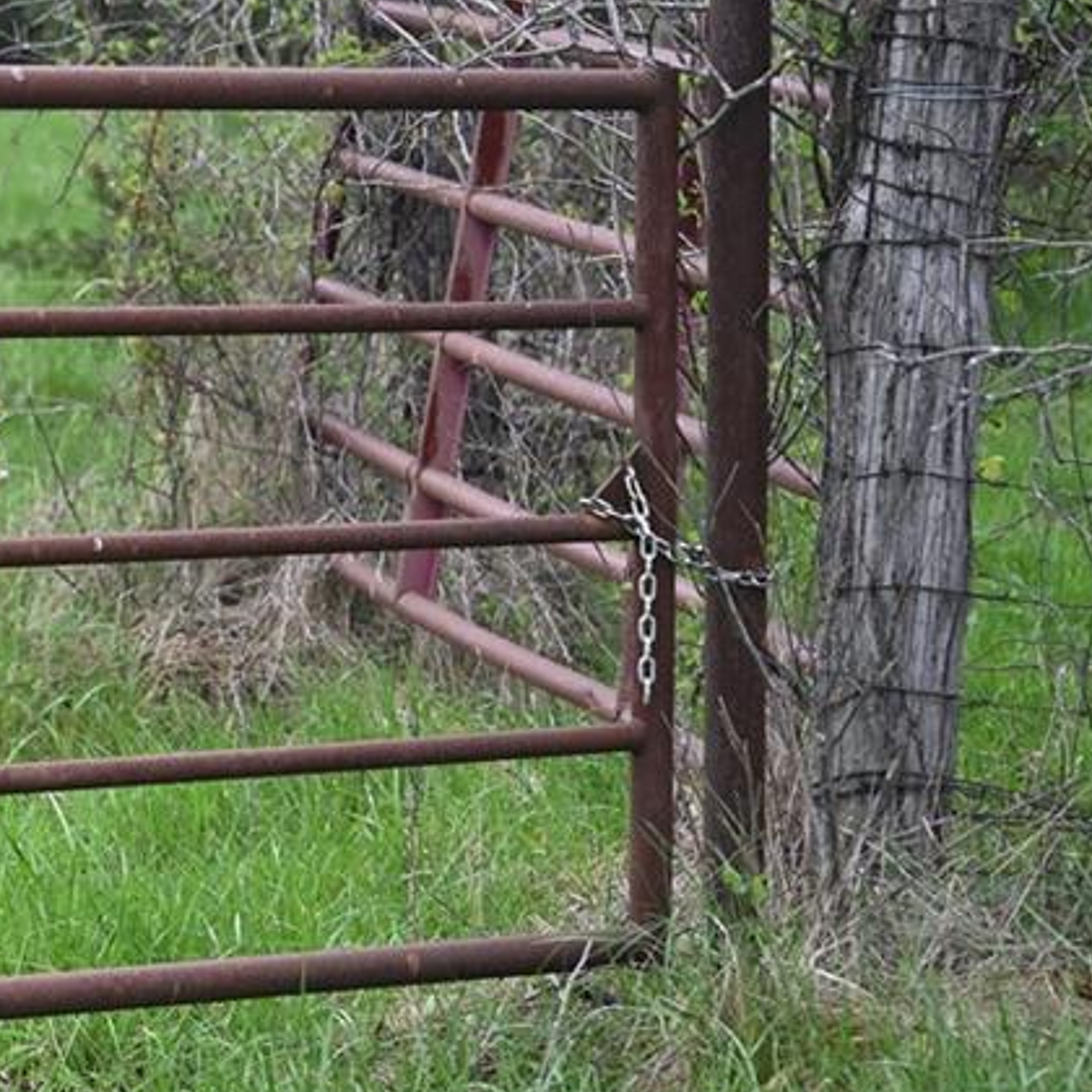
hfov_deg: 9.9
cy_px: 637
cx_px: -198
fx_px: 6210
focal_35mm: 174
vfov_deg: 10.0
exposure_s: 1/250
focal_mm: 84
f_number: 4
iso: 360
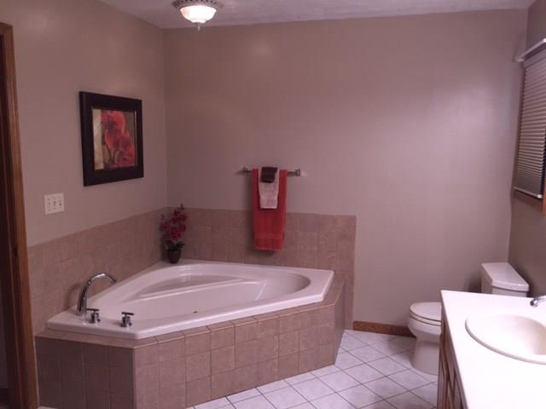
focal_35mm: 29
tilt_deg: -9.8
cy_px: 204
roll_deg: -0.9
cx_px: 273
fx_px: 457
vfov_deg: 48.2
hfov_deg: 61.7
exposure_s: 1/30
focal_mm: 4.15
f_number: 2.2
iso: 40
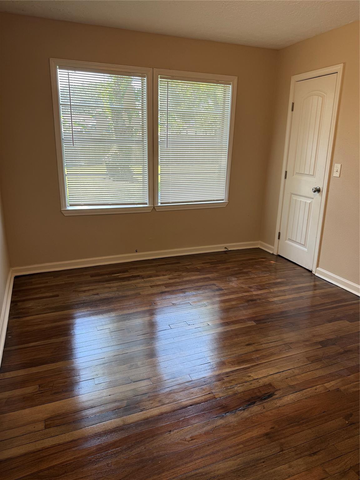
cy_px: 240
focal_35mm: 24
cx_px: 180
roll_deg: -1.2
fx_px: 333
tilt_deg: -15.5
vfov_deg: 71.6
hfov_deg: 56.8
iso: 80
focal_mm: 6.76
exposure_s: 1/128
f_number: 1.78
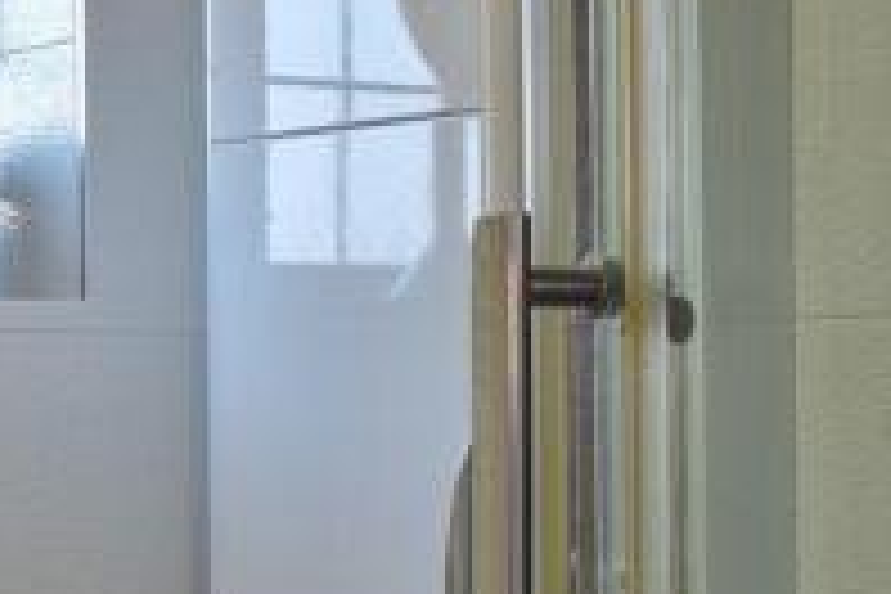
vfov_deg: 11.5
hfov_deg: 16.0
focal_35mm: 119
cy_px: 349
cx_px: -367
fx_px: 2945
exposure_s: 1/4
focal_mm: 24
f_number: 13
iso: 100
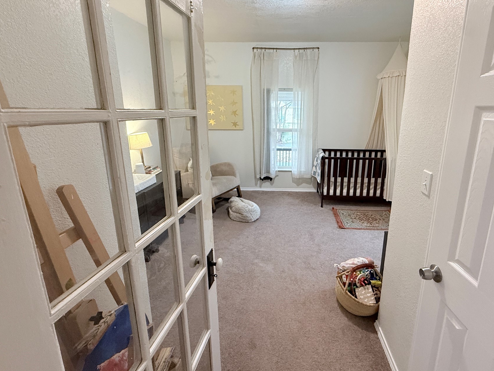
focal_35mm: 17
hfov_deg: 90.4
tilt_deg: -12.3
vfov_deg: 74.4
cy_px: 164
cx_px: 283
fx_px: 243
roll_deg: -0.5
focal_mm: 2.22
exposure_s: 1/60
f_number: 2.2
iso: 500
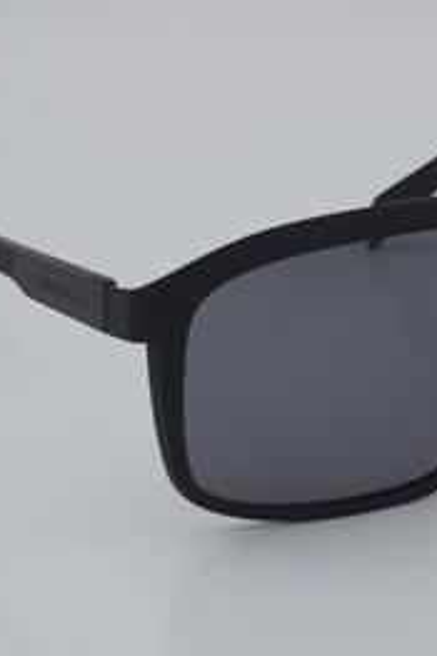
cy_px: 329
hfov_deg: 11.9
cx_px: 390
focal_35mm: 114
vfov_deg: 18.0
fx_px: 2078
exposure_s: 1/4
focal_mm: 50
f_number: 32
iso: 100
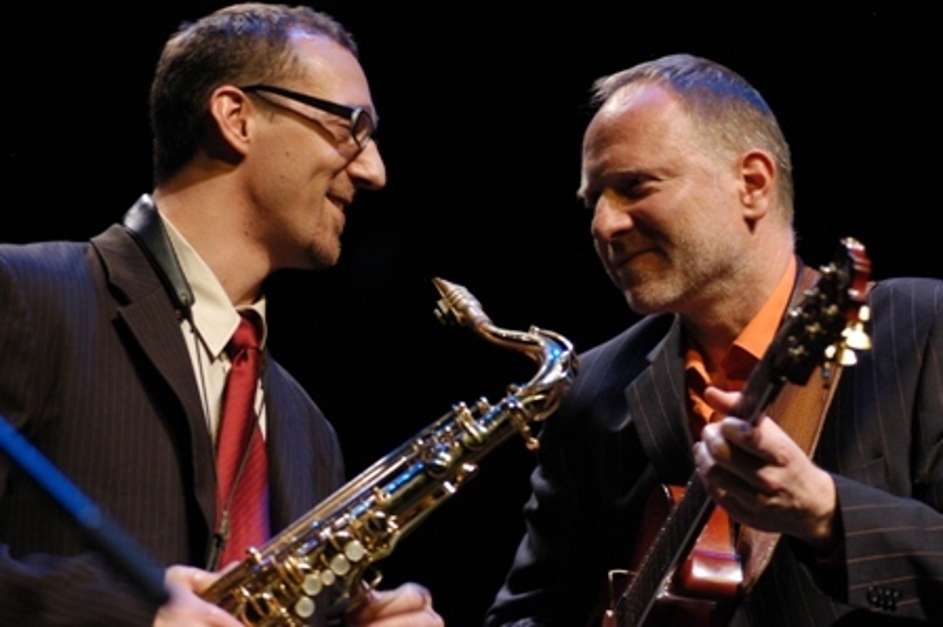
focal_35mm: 168
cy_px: 314
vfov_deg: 8.2
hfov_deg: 12.2
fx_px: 4397
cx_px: 472
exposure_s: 1/80
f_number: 3.2
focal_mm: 112
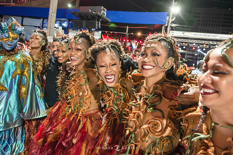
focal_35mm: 26
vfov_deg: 49.5
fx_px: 168
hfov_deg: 69.4
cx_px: 116
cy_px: 78
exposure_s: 1/250
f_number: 4
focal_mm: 26
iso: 5000
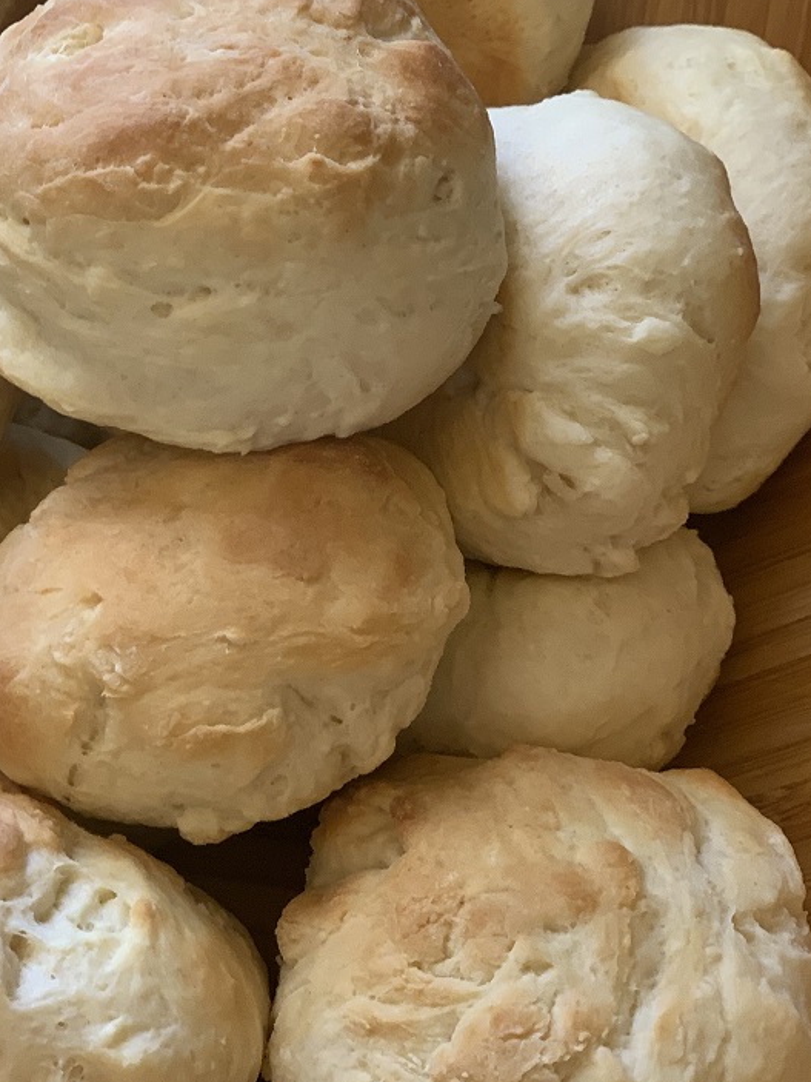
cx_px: 254
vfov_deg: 26.3
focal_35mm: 74
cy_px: 422
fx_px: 2312
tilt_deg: -55.3
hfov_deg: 19.8
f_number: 2.4
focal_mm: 6
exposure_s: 1/60
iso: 160
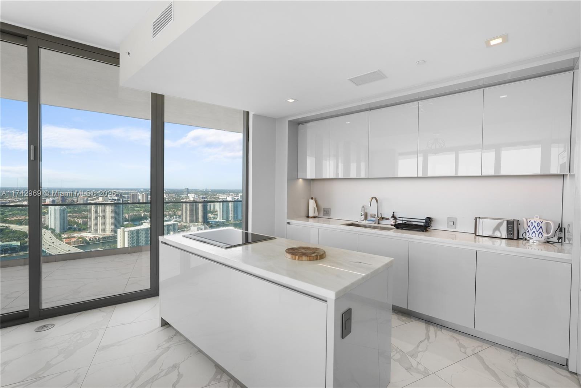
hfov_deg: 96.7
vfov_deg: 73.8
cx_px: 290
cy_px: 194
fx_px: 258
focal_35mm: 16
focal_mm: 16
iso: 250
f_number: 10
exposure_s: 1/15
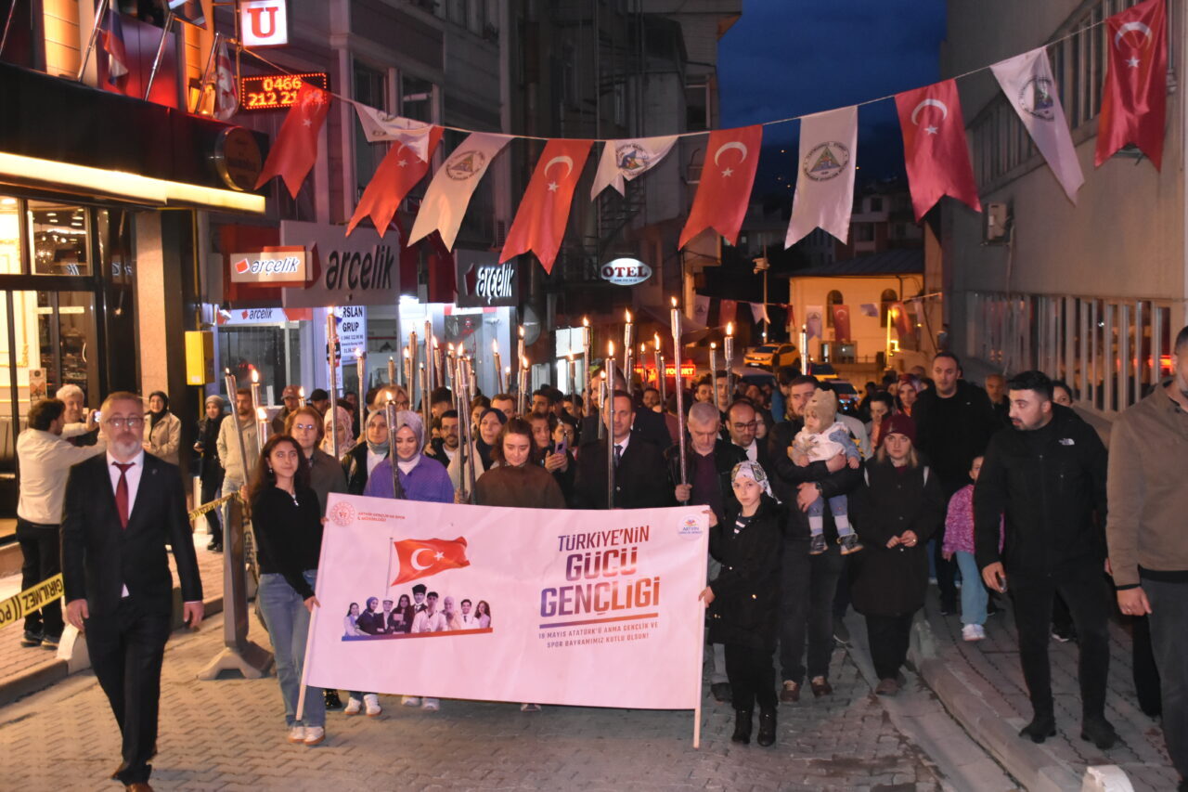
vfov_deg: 33.0
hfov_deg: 47.9
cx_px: 594
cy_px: 396
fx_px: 1336
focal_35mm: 40
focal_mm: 27
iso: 3200
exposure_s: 1/60
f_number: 4
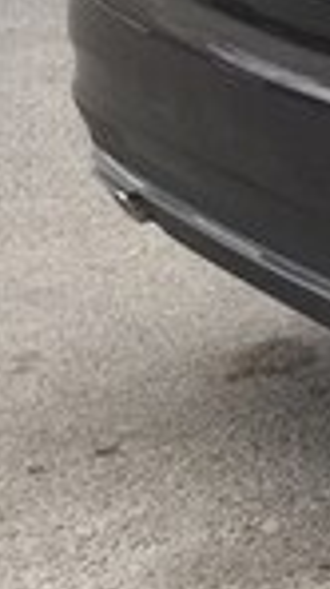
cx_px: 1233
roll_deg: -0.5
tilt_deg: -5.5
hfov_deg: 7.0
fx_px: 2198
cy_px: -261
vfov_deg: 14.4
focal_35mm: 141
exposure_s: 1/180
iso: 32
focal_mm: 4.15
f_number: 2.2
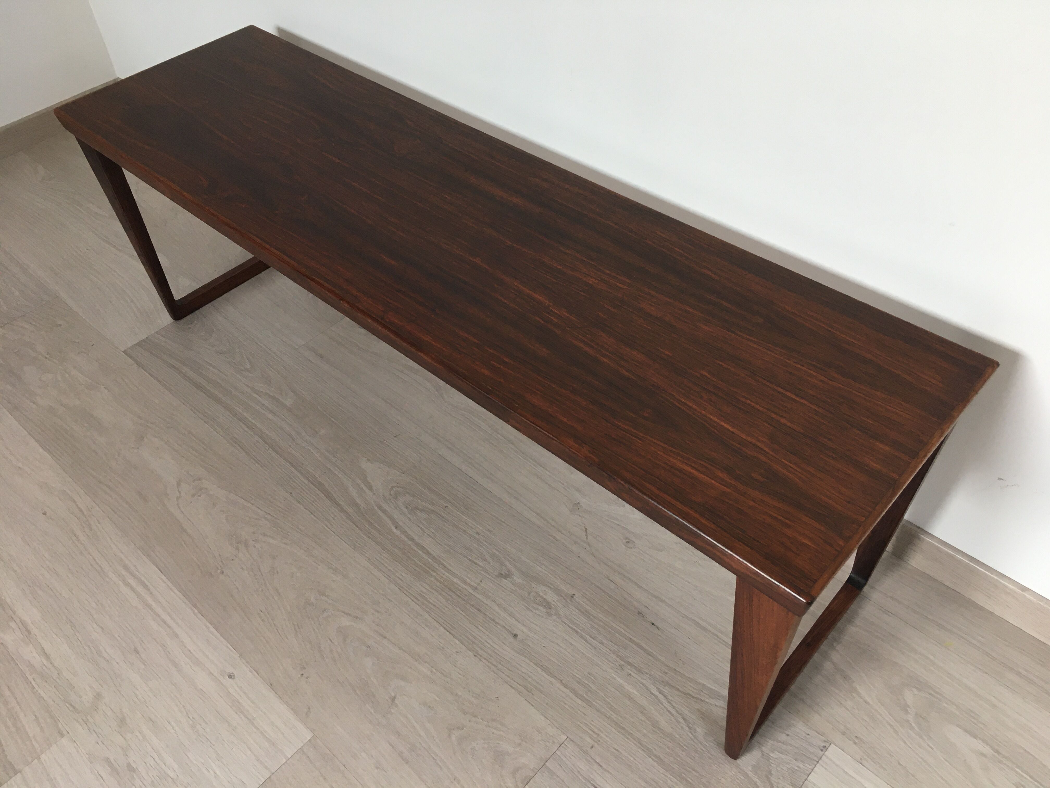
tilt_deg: -45.8
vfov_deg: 48.2
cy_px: 394
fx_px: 880
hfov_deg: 61.7
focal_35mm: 29
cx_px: 525
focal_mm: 4.15
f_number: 2.2
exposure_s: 1/33
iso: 32
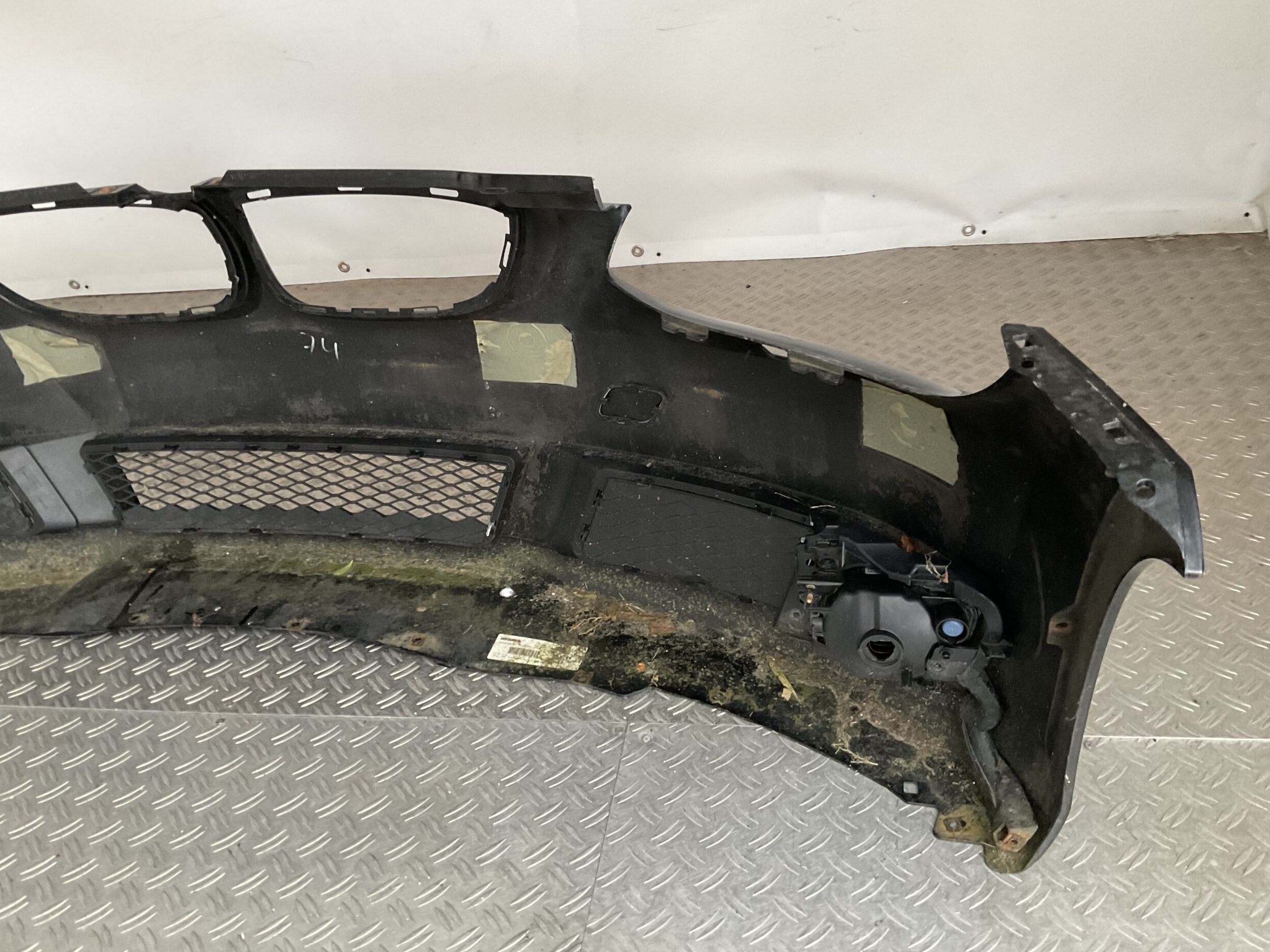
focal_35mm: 30
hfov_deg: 60.0
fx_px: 1101
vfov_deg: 46.8
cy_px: 478
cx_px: 630
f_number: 1.8
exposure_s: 1/40
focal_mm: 3
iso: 200
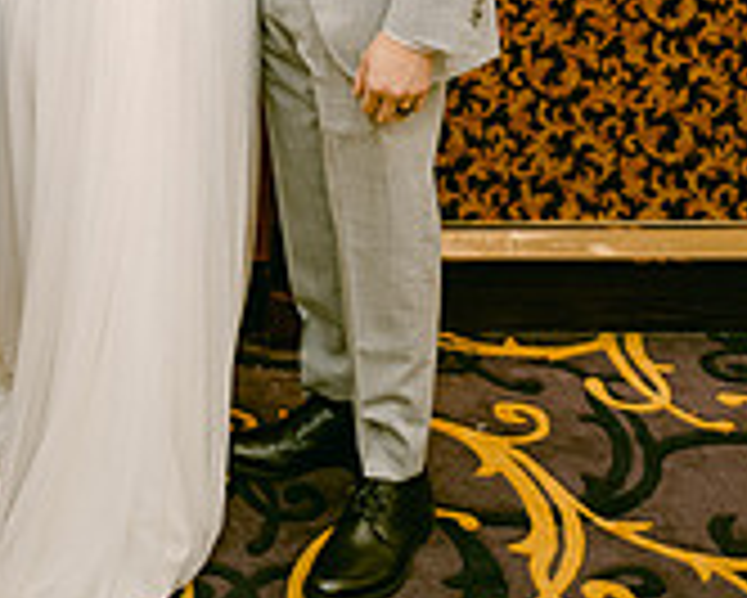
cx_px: 117
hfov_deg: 30.0
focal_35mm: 61
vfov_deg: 21.7
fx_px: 1349
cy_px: -243
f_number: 2.8
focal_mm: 16
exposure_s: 1/125
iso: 800
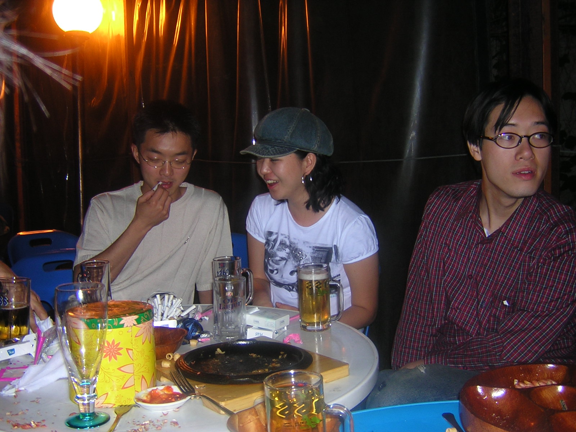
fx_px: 599
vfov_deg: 39.7
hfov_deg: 51.4
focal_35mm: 36
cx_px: 288
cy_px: 216
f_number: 2.6
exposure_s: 1/60.1
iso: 100
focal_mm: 4.7
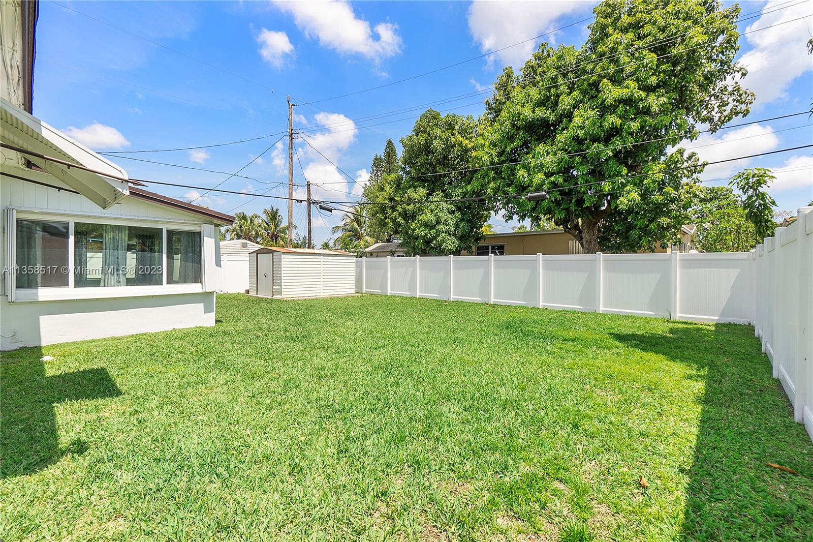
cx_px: 406
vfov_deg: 77.3
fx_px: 339
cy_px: 271
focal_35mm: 15
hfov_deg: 100.4
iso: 160
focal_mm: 10
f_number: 10
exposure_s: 1/250
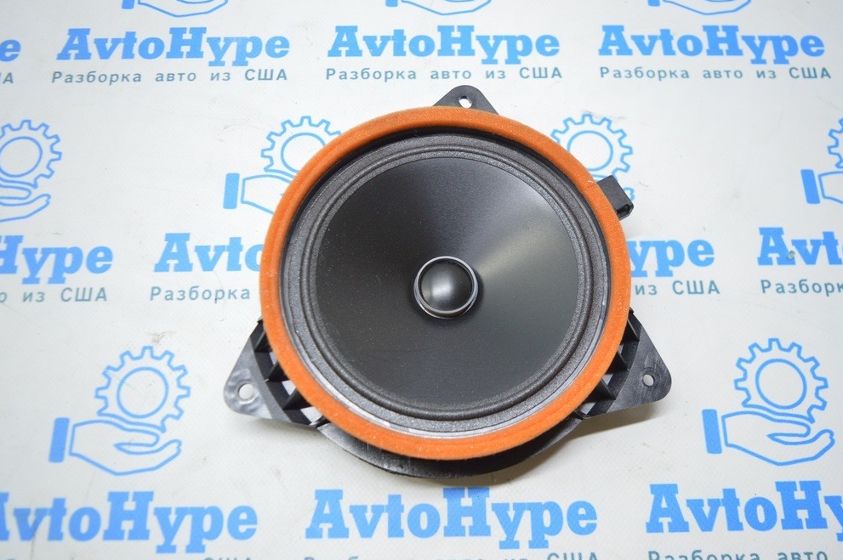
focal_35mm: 31
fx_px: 725
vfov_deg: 42.3
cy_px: 278
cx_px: 430
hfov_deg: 60.3
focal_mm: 20
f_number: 3.8
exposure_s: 1/40
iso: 400
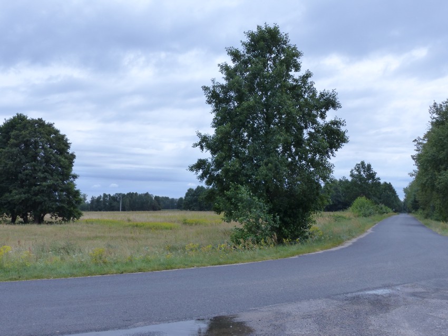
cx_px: 224
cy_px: 168
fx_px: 505
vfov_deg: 36.8
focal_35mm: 39
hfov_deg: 47.9
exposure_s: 1/1000
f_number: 4
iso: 160
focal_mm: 7
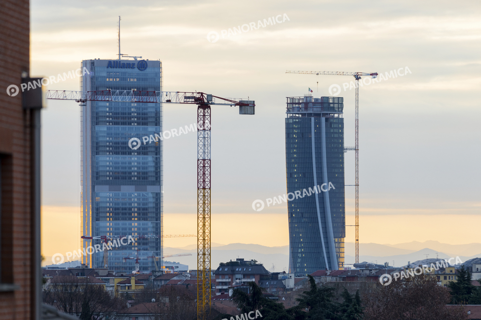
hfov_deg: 5.4
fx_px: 5075
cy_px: 160
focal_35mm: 380
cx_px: 240
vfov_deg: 3.6
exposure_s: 1/100
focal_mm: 380
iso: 800
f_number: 9
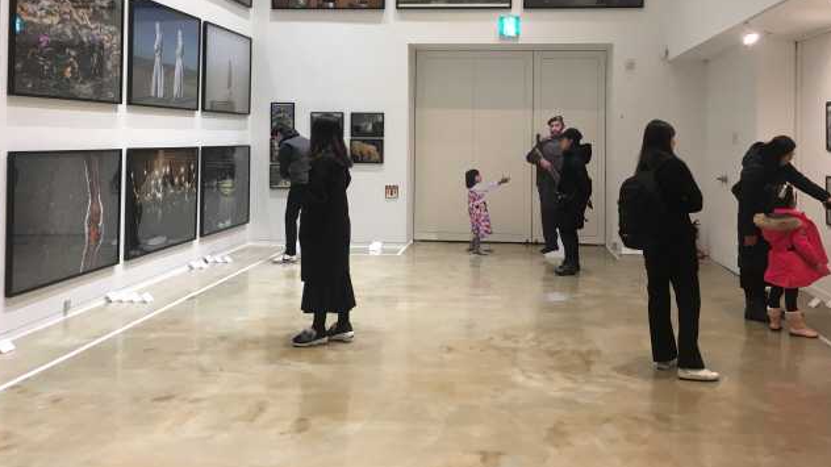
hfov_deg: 56.6
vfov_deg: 33.1
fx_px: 771
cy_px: 127
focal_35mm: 35
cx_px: 446
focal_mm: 4.15
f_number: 2.2
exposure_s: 1/30
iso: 50
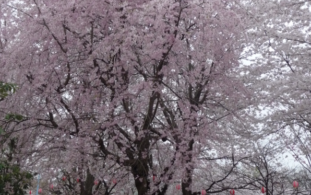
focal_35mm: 64
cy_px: 90
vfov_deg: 20.3
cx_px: 156
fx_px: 543
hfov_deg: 32.0
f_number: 4.1
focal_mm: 7.6
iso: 320
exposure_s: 1/30
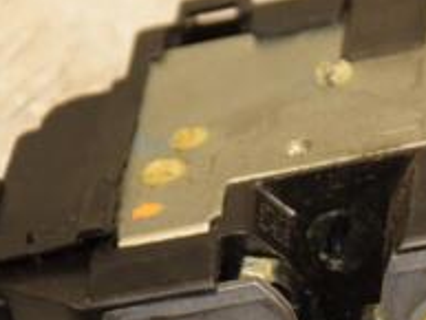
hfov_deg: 4.9
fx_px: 4975
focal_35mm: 404
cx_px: 406
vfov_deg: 3.7
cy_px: 291
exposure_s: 1/160
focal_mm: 90
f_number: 5.6
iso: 800
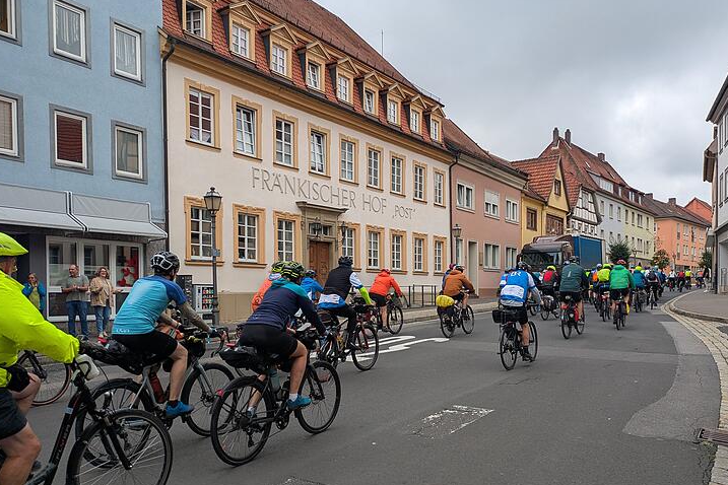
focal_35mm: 29
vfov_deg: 44.6
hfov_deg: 63.6
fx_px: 586
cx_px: 378
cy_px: 300
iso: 45
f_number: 1.89
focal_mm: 5.43
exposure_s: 1/974
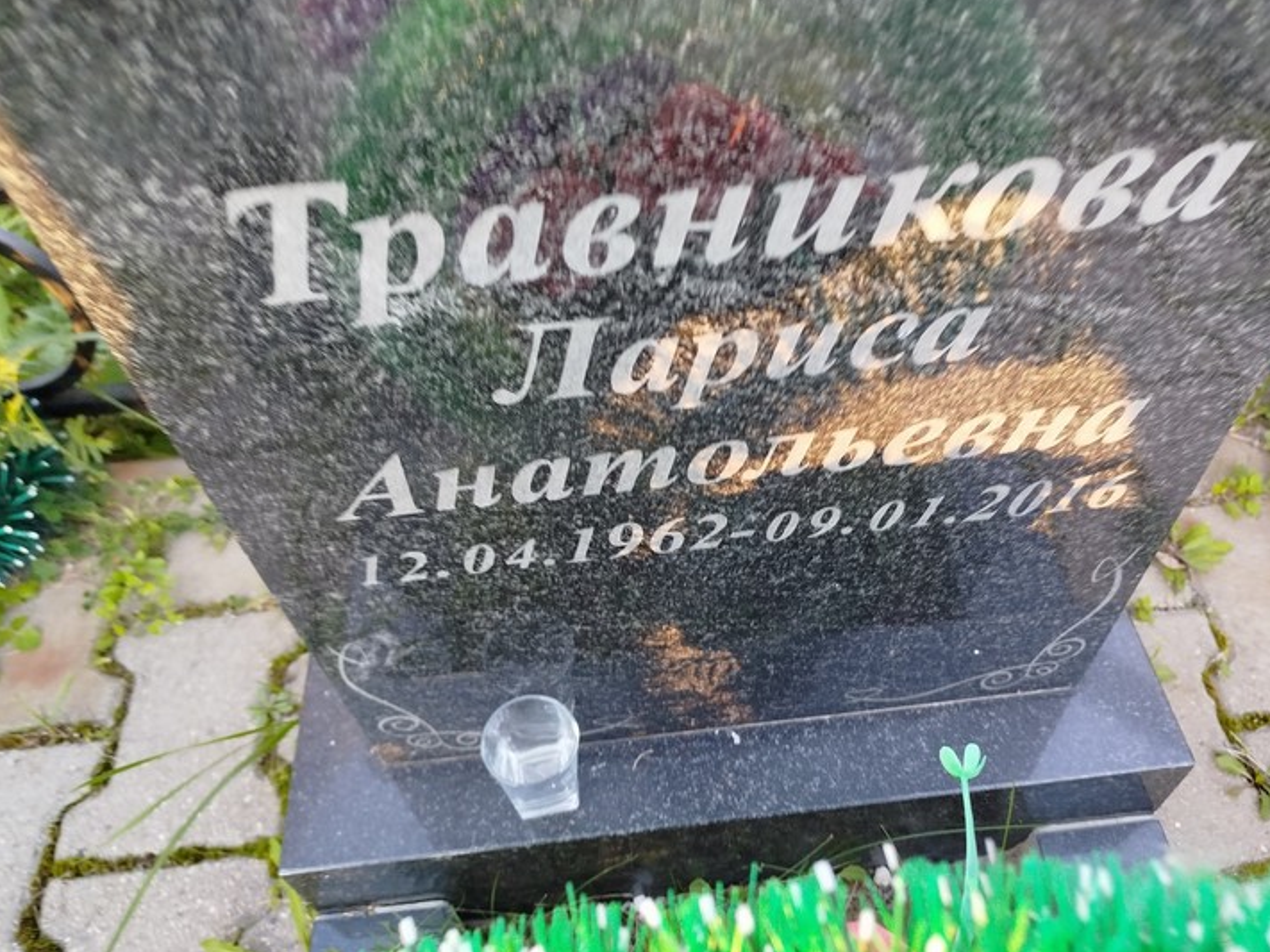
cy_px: 468
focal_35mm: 27
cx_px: 684
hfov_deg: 65.2
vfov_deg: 51.3
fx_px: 990
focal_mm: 5.31
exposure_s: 1/50
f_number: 1.7
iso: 125
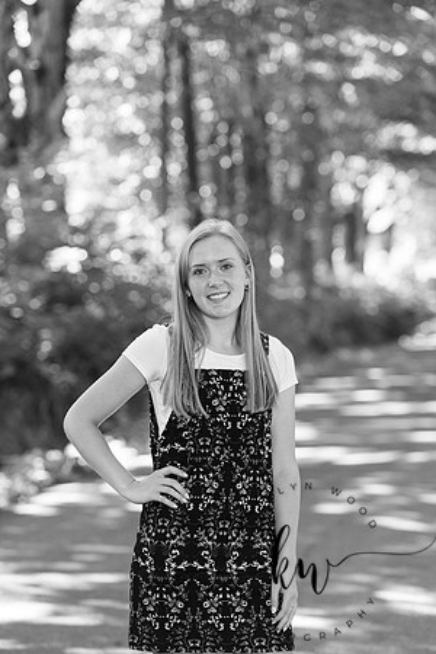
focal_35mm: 120
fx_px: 2180
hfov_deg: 11.4
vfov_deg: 17.1
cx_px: 218
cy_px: 327
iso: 640
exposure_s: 1/200
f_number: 3.5
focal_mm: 120
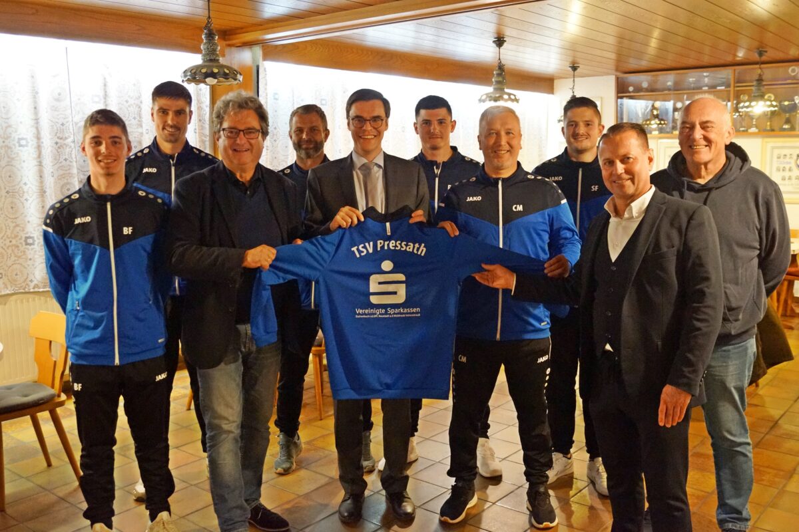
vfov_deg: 40.0
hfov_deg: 57.2
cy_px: 266
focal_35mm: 33
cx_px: 400
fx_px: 732
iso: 3200
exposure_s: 1/15
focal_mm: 22
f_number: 4
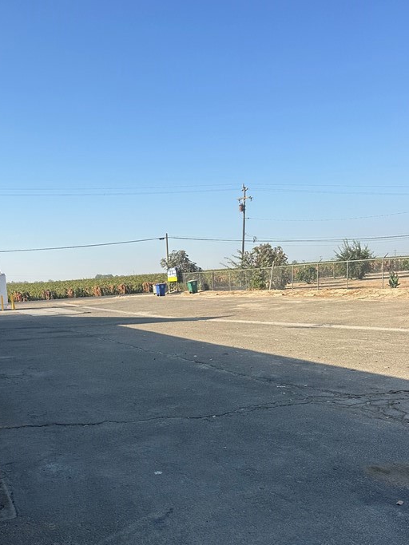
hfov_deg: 39.3
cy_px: 342
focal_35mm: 36
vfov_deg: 50.8
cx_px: 142
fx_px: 567
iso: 80
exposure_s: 1/3356
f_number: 1.78
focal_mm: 6.86
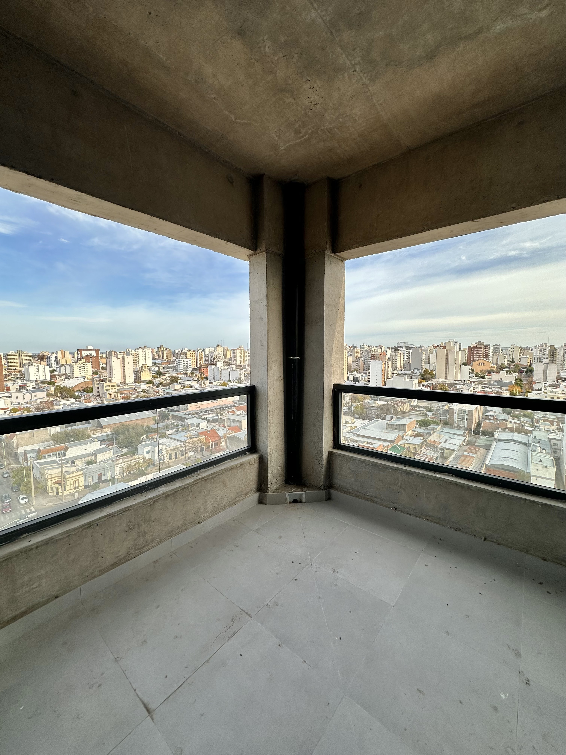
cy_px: 378
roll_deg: +0.5
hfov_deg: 85.7
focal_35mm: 14
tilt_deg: -4.4
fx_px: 305
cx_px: 283
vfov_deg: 102.1
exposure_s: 1/812
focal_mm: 2.22
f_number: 2.2
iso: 40
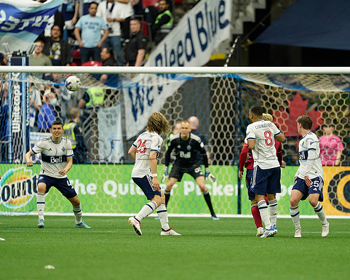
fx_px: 7035
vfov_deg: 2.3
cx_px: 175
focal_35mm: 679
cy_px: 140
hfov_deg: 2.8
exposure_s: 1/2000
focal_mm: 600
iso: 4000
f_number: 4
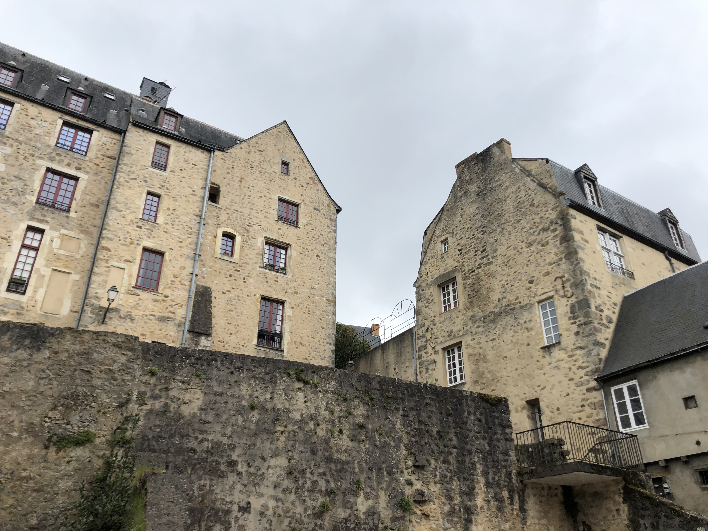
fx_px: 573
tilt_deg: +29.4
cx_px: 354
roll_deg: +1.1
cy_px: 266
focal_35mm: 28
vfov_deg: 49.7
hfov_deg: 63.4
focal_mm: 4
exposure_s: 1/714
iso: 20
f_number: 1.8
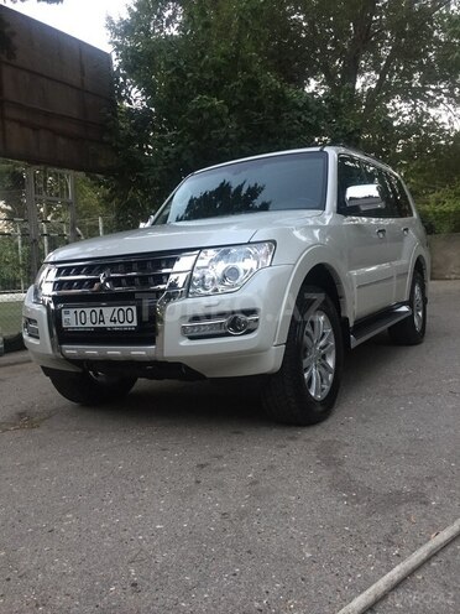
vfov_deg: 61.7
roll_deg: +3.0
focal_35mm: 29
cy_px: 307
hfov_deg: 48.2
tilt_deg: -2.9
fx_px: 514
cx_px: 230
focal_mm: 4.15
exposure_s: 1/33
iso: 160
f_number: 2.2
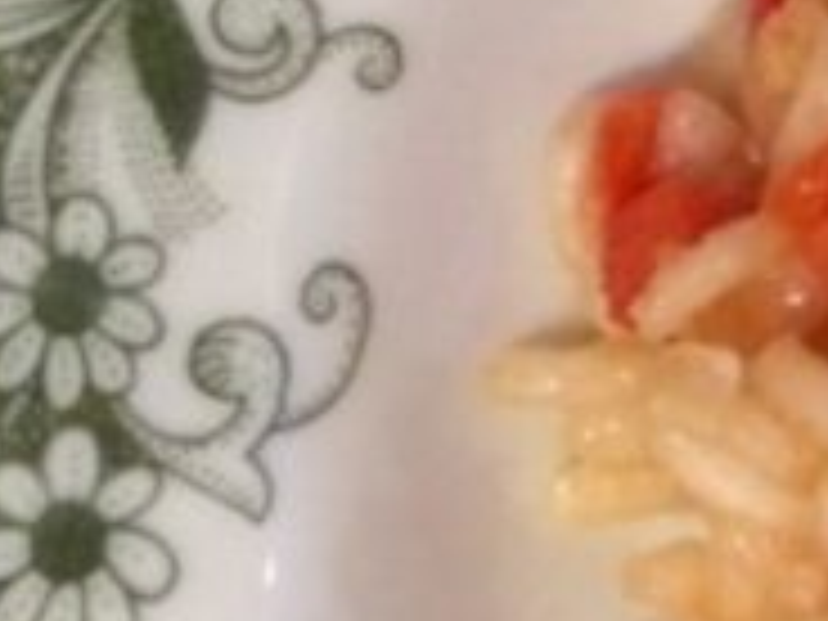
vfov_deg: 9.2
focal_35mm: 161
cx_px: 2097
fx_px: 3851
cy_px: 306
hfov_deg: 10.3
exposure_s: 1/17
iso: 320
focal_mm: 4.15
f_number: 2.2
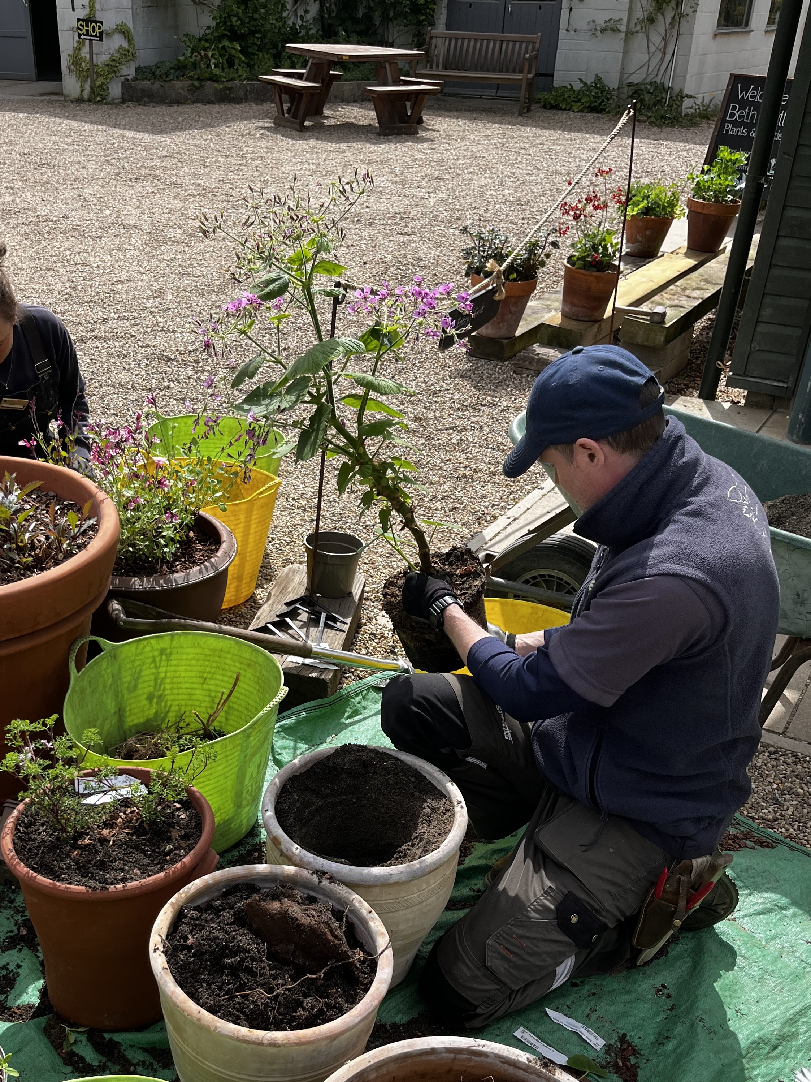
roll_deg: +1.0
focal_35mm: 35
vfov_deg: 51.7
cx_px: 279
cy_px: 718
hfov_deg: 40.3
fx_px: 1093
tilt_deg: -33.8
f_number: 1.6
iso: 50
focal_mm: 5.1
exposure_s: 1/2755
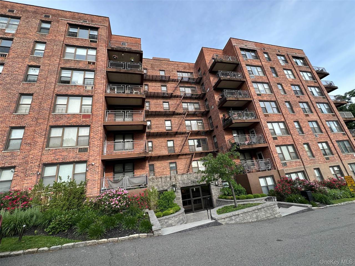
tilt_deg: +20.0
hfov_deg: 102.1
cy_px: 133
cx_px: 178
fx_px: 144
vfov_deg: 85.7
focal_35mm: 14
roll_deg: +7.7
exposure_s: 1/350
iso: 40
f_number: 2.2
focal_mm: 2.22
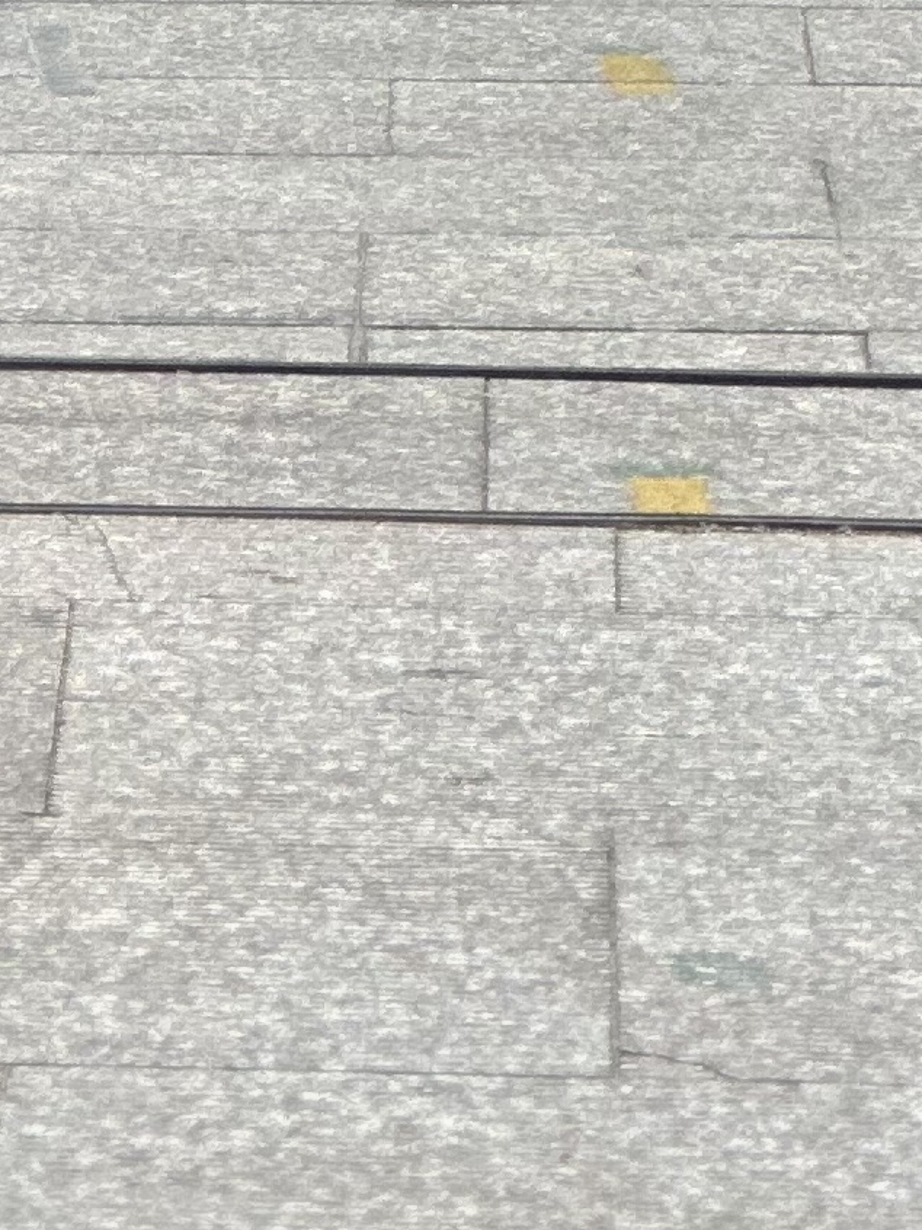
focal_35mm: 367
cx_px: -106
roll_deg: +0.3
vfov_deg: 5.3
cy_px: -1327
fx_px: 13040
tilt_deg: -0.9
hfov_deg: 4.0
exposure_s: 1/121
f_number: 2.8
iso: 50
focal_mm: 9
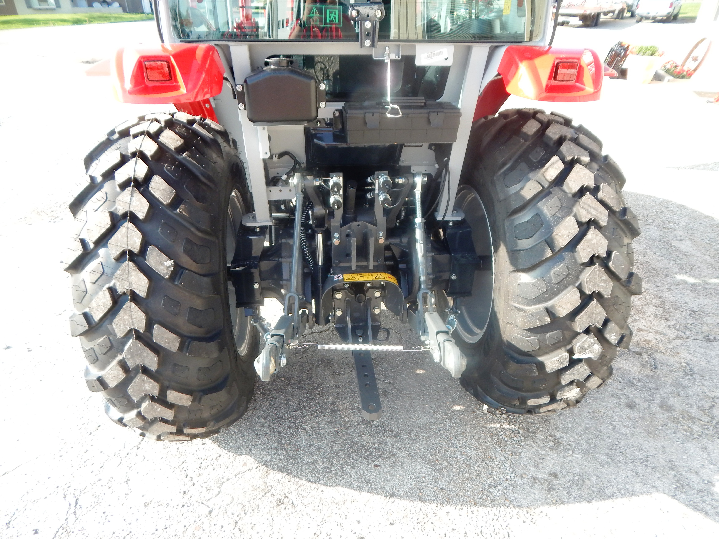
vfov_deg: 61.1
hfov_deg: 76.4
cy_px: 270
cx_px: 360
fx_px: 457
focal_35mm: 22
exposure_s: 1/200
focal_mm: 4
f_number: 3
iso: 125
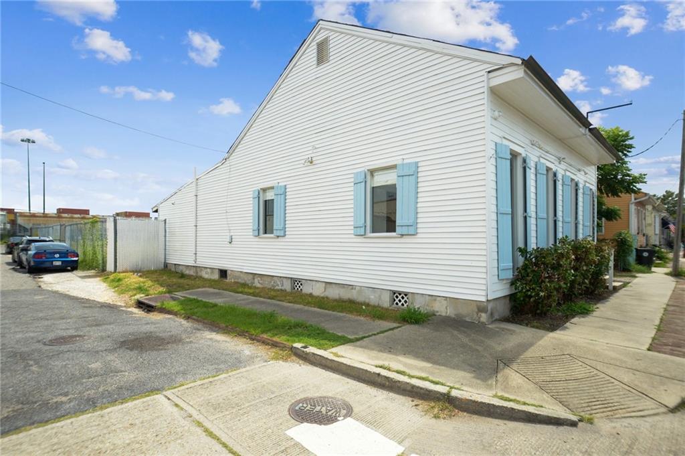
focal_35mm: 19
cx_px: 342
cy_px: 228
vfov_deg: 64.5
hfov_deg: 87.0
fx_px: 361
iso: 800
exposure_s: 1/3200
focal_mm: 19
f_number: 4.5
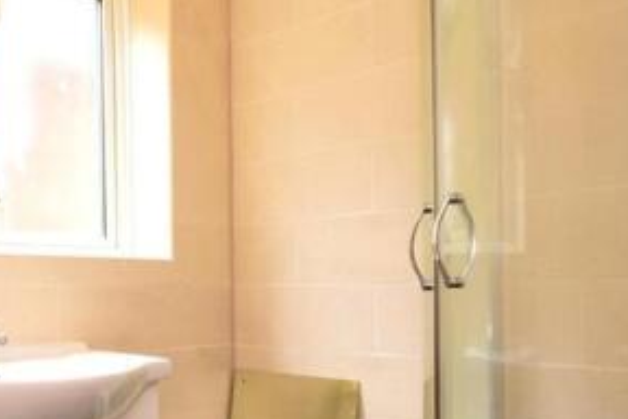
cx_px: 39
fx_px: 715
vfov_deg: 32.2
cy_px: 298
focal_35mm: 41
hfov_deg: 42.6
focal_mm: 12
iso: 400
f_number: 8
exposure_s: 1/10
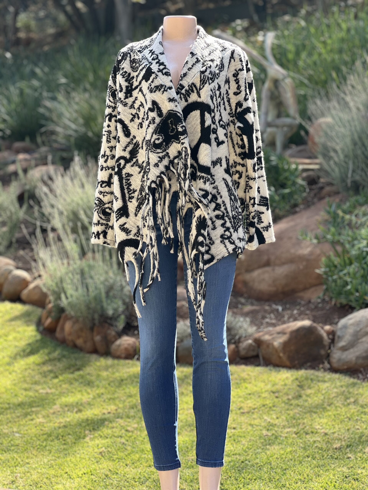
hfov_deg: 19.1
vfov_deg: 25.3
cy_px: 245
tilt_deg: -3.7
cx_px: 184
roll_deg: +1.4
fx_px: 1091
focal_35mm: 77
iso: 25
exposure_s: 1/121
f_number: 2.8
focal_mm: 9
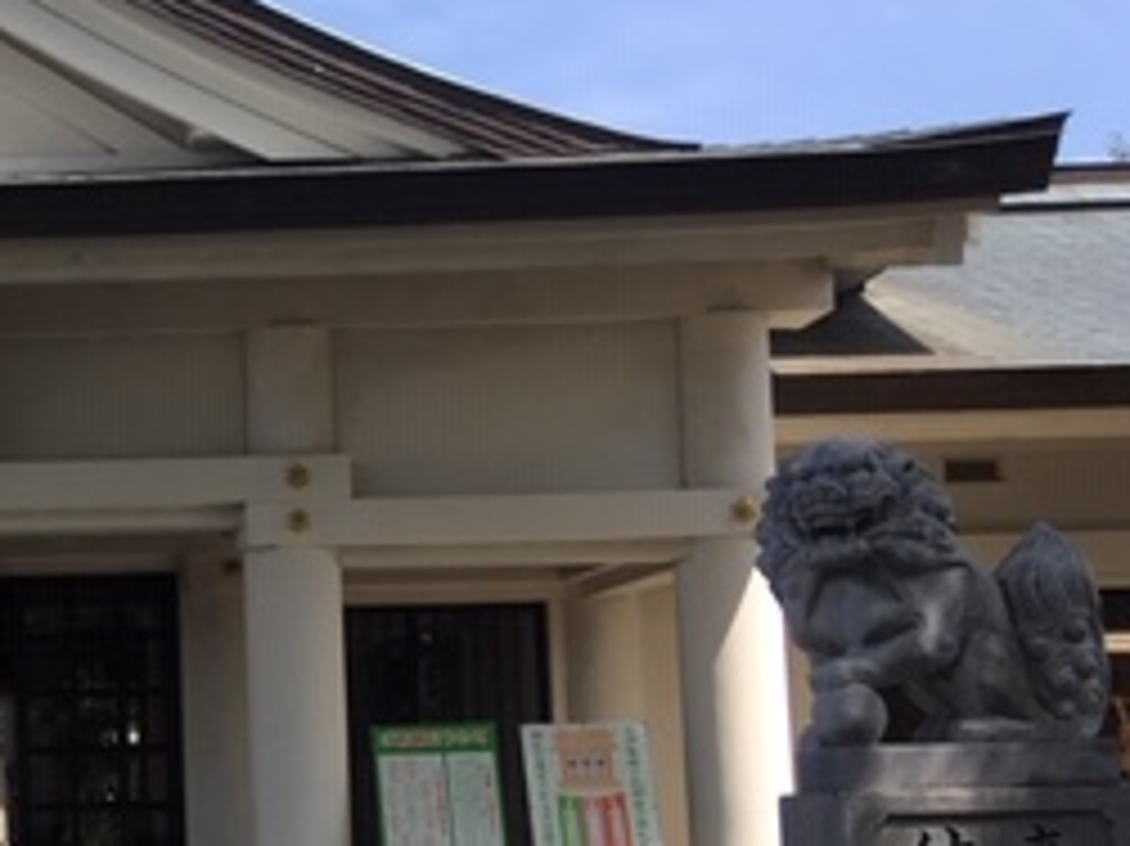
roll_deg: -0.2
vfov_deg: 19.7
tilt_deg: +2.3
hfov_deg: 24.0
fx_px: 2414
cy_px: 639
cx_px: -230
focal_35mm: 74
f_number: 2.2
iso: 25
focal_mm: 4.15
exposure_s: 1/845
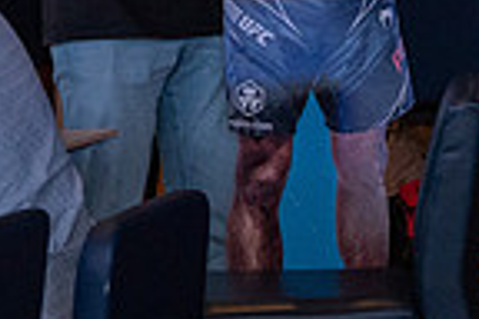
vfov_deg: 4.3
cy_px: -163
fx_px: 4231
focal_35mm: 318
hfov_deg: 6.5
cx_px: 293
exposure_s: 1/60
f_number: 6.3
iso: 6400
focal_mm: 79
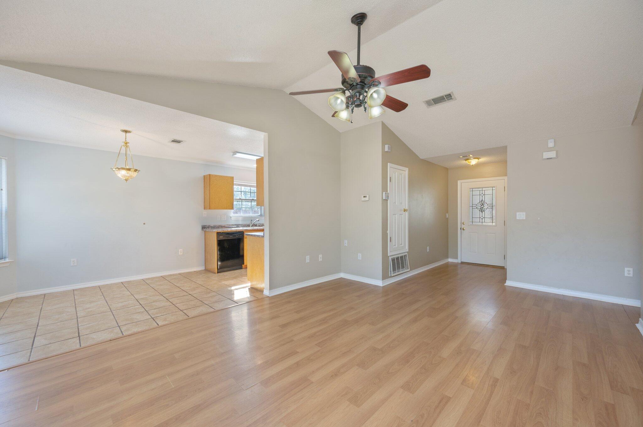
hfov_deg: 104.3
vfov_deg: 81.1
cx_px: 322
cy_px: 214
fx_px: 250
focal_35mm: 14
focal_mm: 14
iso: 320
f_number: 7.1
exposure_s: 1/25
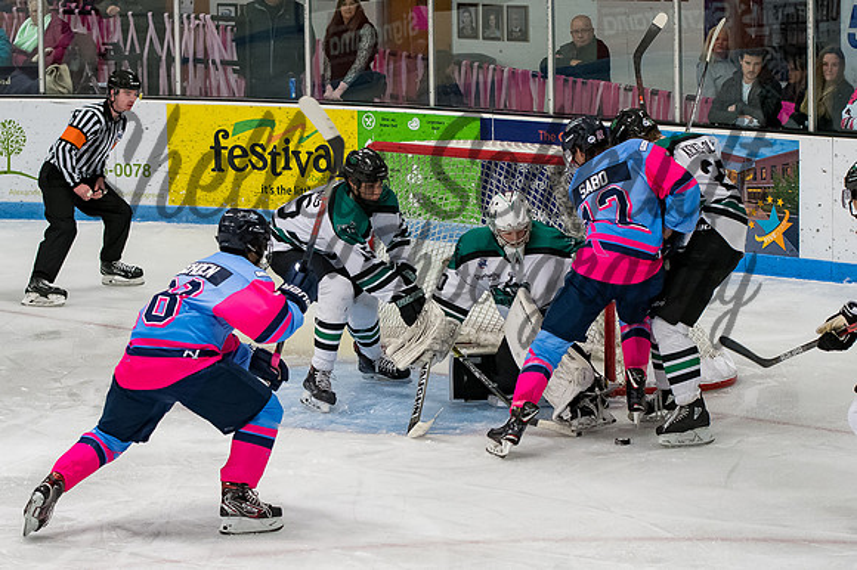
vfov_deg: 10.1
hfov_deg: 15.1
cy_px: 293
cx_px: 460
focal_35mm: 136
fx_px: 3240
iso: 2500
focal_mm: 70
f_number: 3.5
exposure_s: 1/800
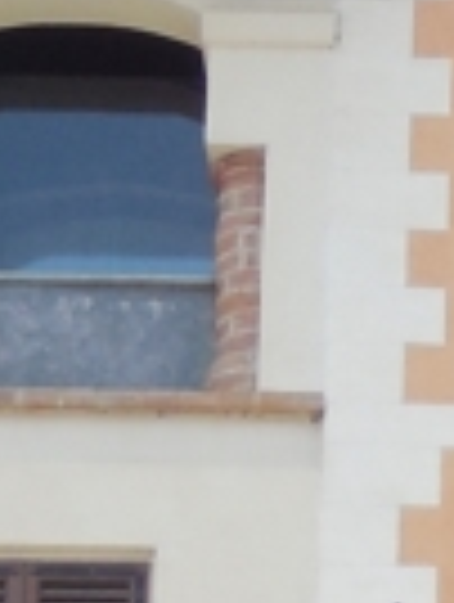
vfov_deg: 4.8
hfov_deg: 3.5
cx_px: 1636
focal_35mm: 405
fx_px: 7060
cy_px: 1467
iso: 125
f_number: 4
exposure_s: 1/640
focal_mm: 9.4
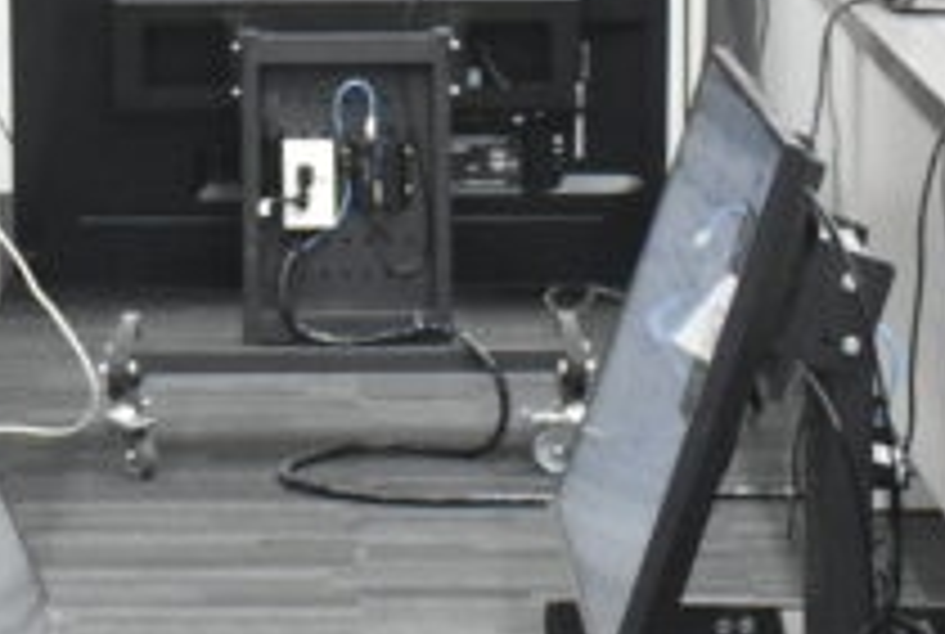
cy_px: -465
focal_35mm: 208
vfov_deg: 6.5
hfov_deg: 9.9
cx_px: 387
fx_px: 5472
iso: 6400
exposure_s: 1/200
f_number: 4.5
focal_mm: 38
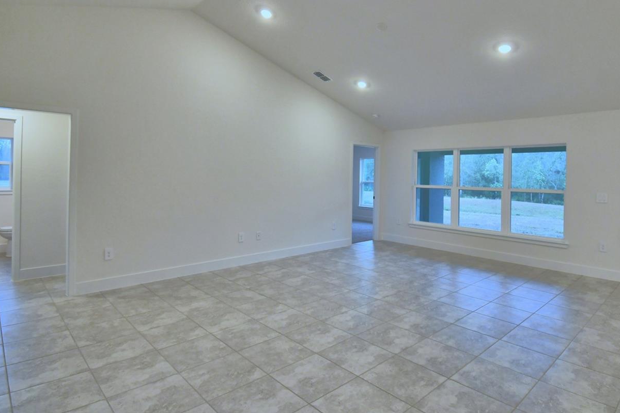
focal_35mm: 20
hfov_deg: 83.7
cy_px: 176
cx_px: 342
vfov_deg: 61.6
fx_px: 344
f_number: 4.5
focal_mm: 10
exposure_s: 1/50
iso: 400
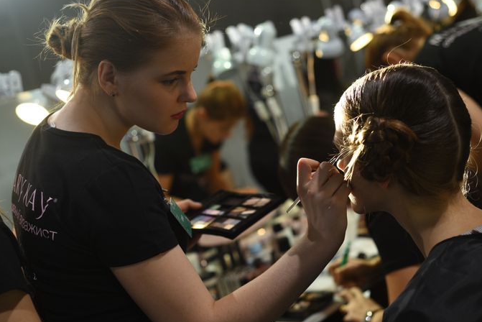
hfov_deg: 38.2
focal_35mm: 52
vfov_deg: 26.0
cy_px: 160
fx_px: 696
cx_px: 249
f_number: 2.8
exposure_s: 1/320
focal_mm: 50
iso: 400
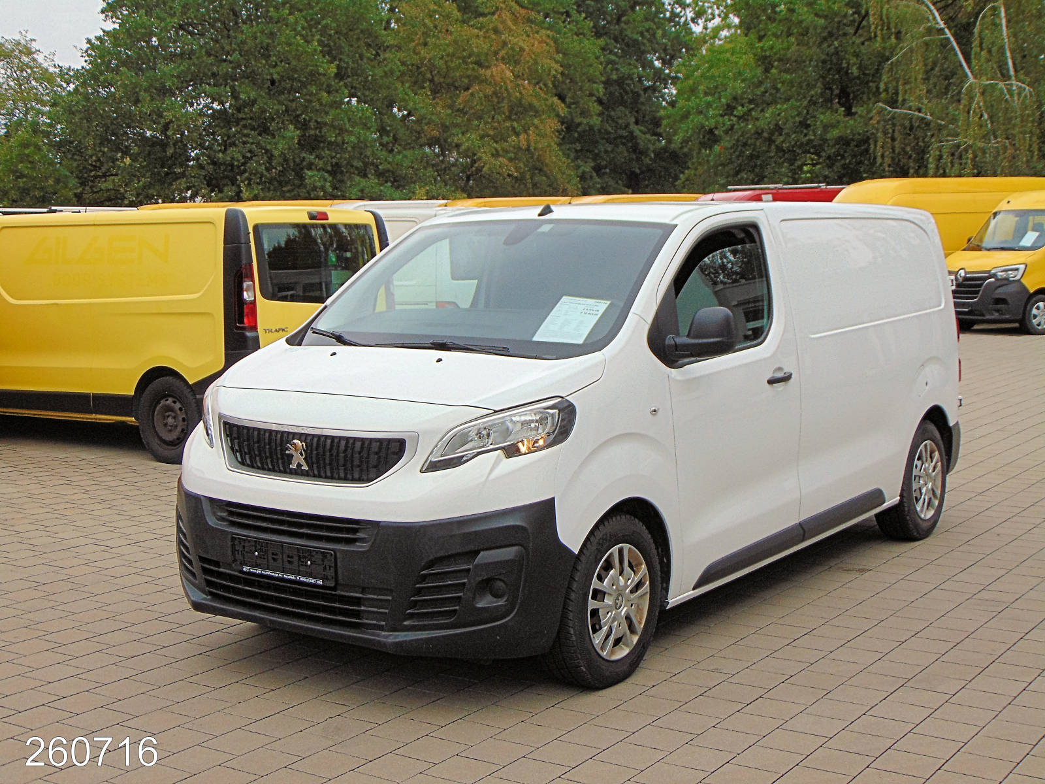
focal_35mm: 50
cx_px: 522
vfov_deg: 29.1
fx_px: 1509
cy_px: 392
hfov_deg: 38.2
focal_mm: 9
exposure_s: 1/500
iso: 80
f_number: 3.5
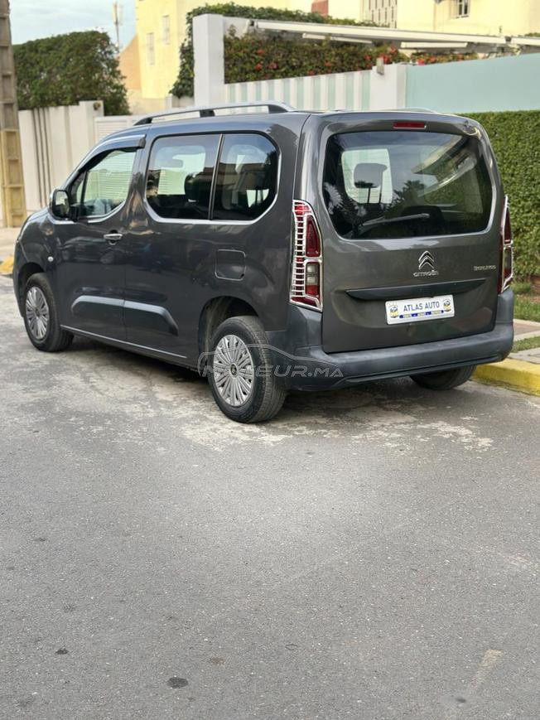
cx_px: 270
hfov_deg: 30.3
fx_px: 998
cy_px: 360
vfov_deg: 39.7
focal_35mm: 48
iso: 80
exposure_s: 1/513
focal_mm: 6.86
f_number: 1.78
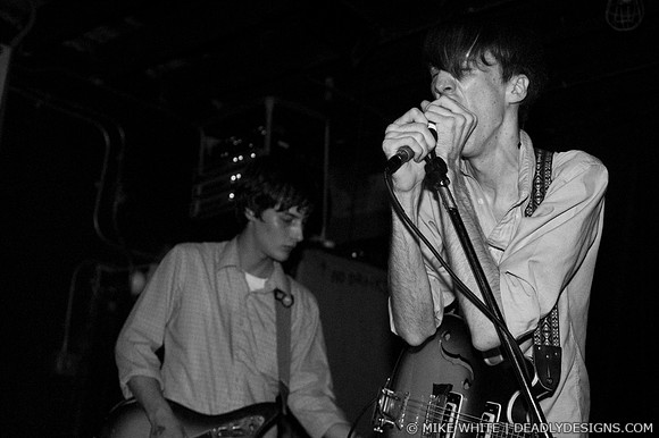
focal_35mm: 52
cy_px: 219
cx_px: 330
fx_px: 960
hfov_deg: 37.9
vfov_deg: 25.7
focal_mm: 35
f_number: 2.8
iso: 1600
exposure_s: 1/30
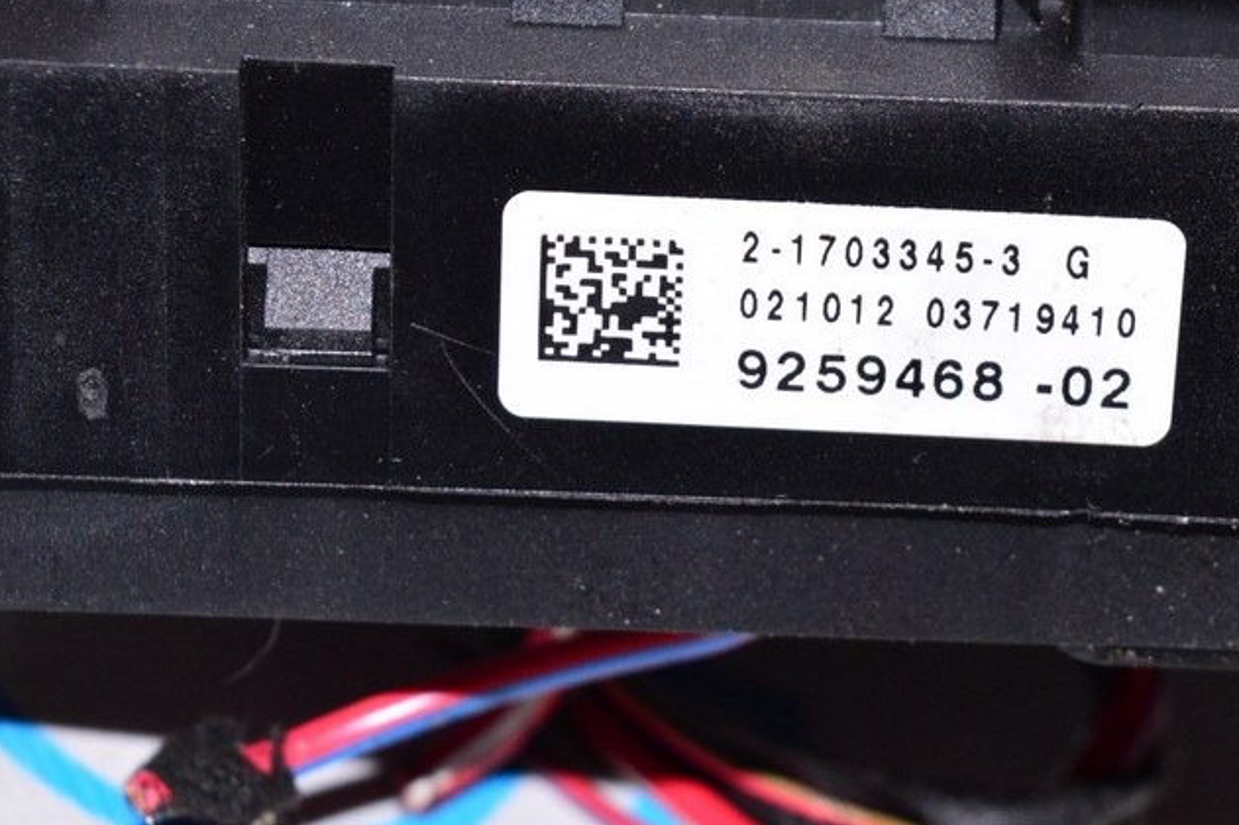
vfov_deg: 10.2
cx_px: 787
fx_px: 4603
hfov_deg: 15.3
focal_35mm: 134
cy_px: 268
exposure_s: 1/200
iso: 1600
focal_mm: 55
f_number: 8
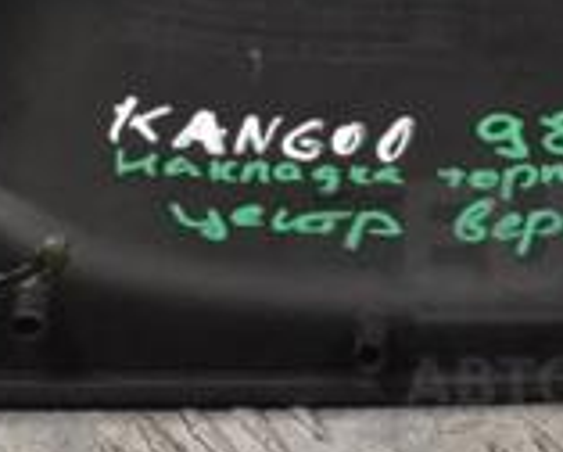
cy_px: -244
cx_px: 337
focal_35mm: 188
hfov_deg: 10.3
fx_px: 3133
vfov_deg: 8.1
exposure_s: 1/320
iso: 3200
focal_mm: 35
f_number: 9
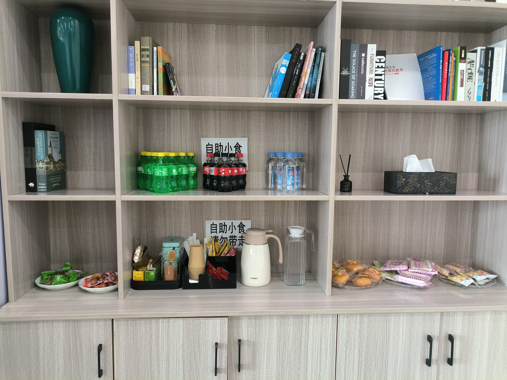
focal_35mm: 23
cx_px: 254
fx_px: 337
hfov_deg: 73.9
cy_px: 190
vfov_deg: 58.9
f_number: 1.79
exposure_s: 1/25
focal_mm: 4.69
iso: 617
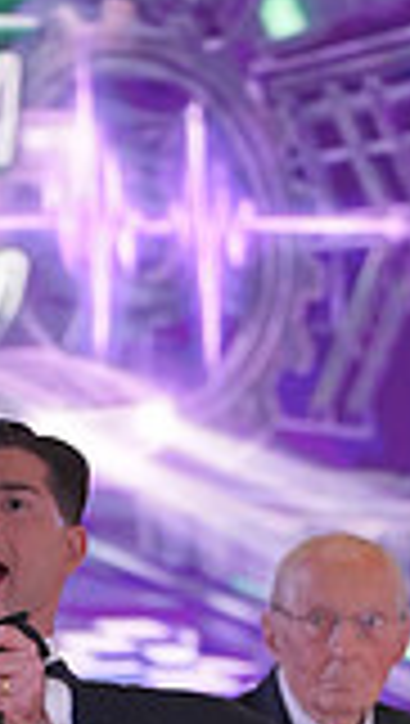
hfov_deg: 2.1
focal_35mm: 569
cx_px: -79
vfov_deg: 3.8
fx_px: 10957
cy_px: 1223
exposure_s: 1/400
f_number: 4
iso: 4000
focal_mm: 151
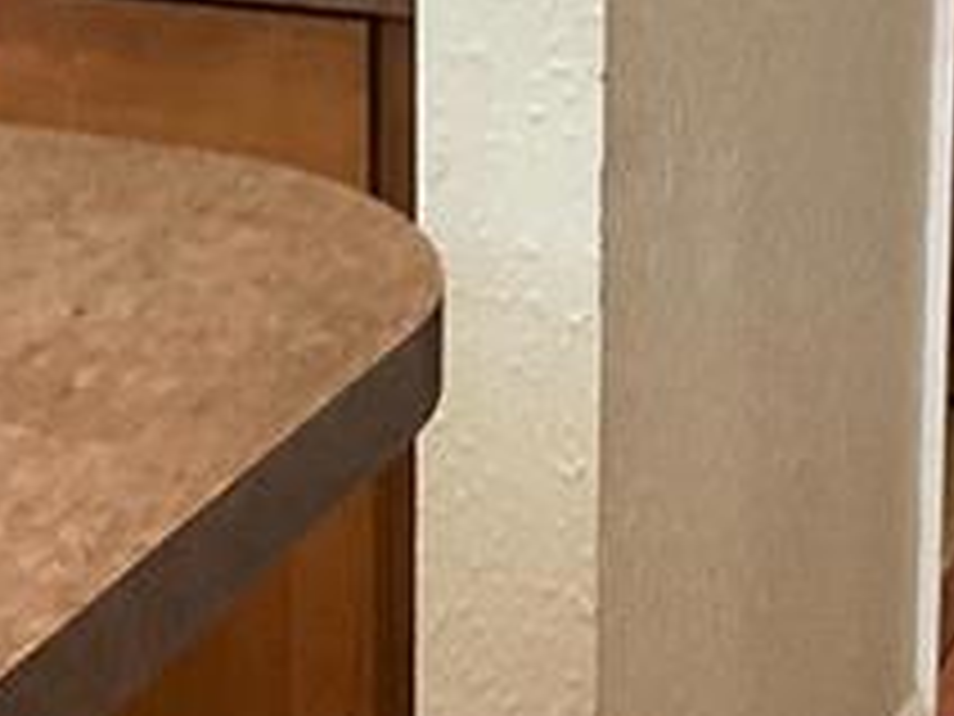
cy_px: -297
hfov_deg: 14.1
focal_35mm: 140
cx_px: 450
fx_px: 3858
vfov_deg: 10.3
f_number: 1.8
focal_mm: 3
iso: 200
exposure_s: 1/60
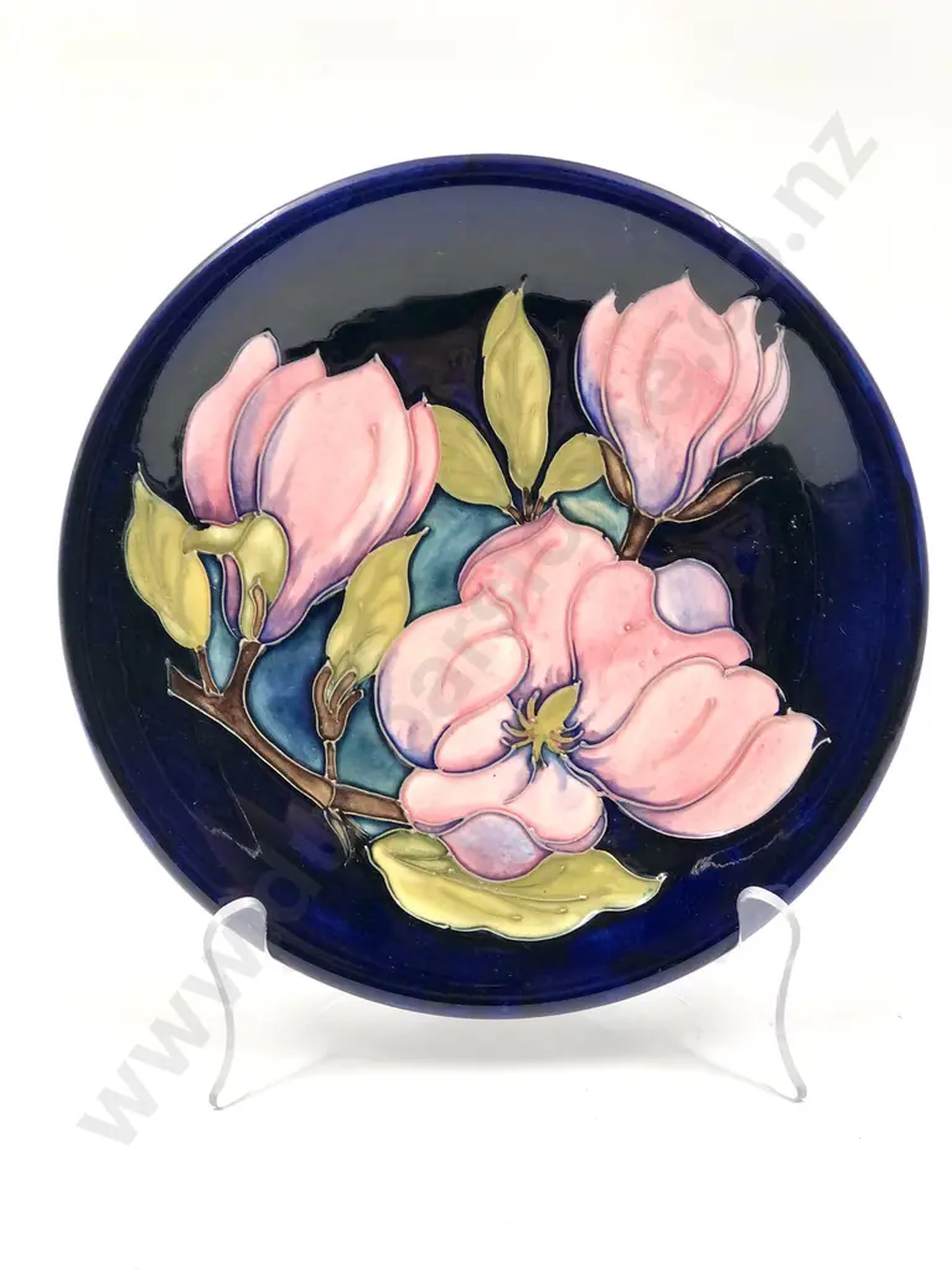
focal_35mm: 57
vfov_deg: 33.8
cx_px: 476
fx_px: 2090
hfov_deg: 25.7
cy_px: 635
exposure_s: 1/50
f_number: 2.8
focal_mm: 6.6
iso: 20
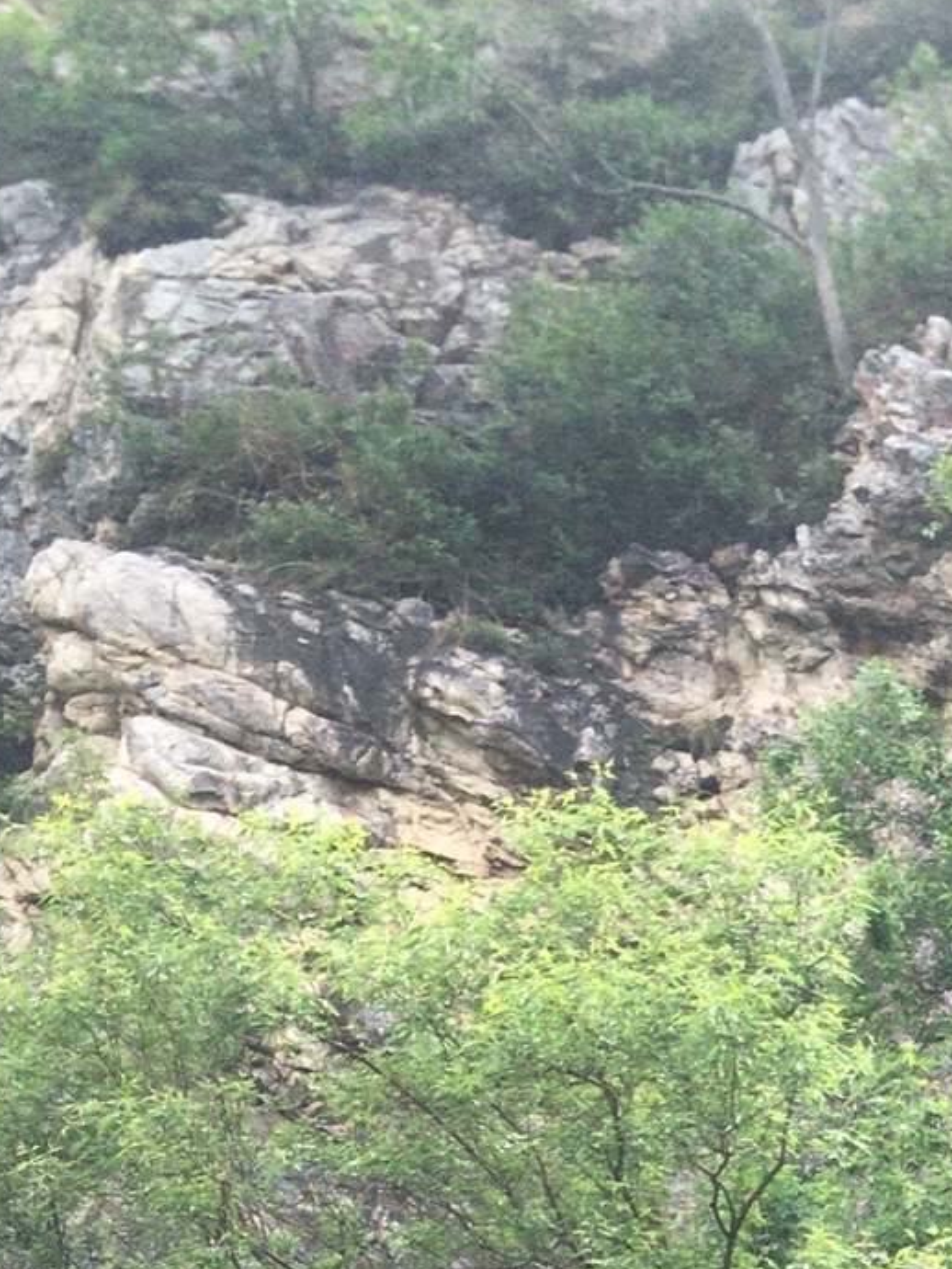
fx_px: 3078
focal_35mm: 84
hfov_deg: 16.6
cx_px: 1235
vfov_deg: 21.4
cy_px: 1587
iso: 25
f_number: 2.2
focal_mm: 4.15
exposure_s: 1/1603
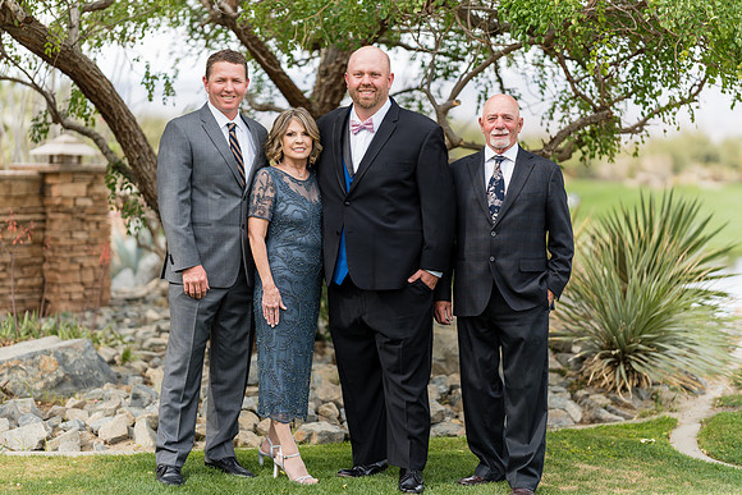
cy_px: 248
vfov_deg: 16.1
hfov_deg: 23.9
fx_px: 1752
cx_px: 371
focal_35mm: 85
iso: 160
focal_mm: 85
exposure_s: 1/3200
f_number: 1.4
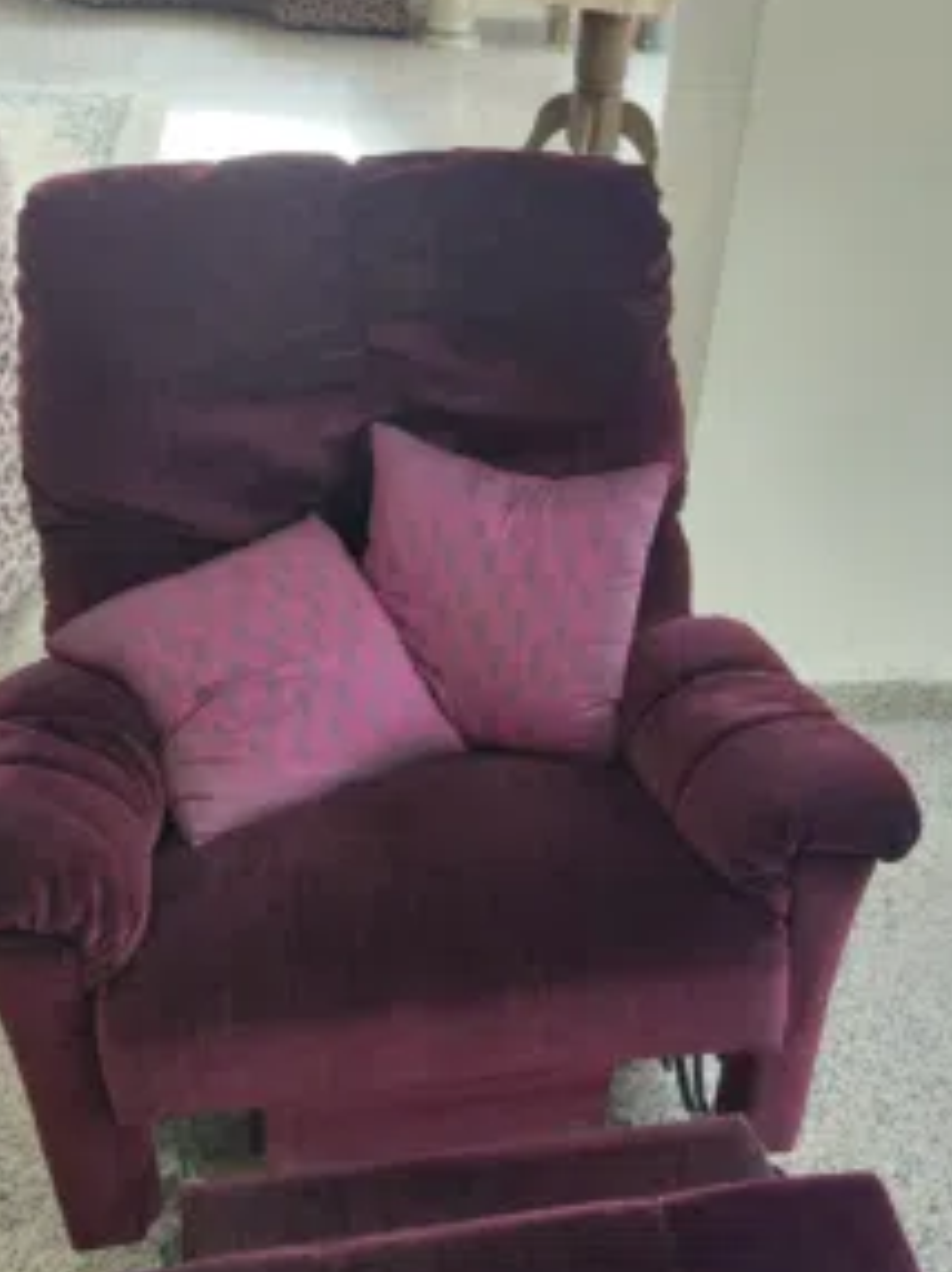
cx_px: 436
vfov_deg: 52.0
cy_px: 805
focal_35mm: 35
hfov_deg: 40.6
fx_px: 1285
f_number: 1.8
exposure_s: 1/50.1
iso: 400
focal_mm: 4.69
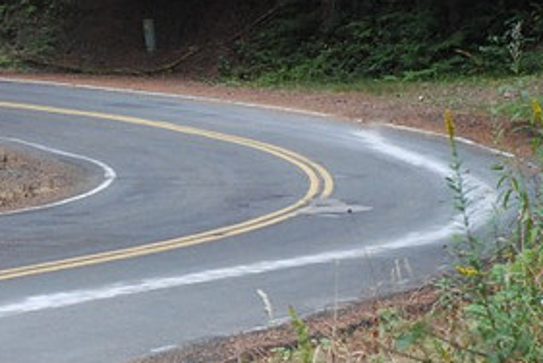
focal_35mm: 192
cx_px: 21
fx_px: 2899
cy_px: 231
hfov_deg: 10.6
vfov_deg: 7.2
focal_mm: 62
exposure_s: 1/200
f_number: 5.3
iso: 1600
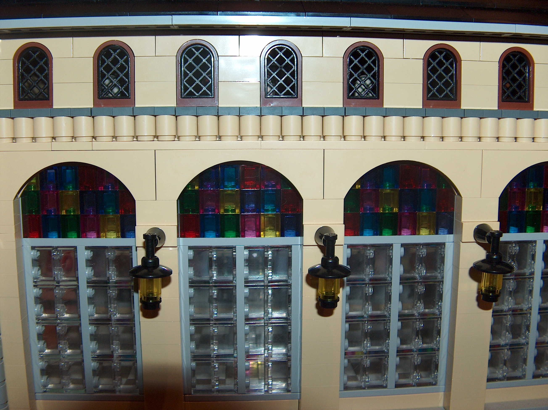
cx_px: 274
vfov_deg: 38.6
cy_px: 205
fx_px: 585
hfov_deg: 50.2
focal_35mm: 37
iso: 100
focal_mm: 7.6
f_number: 2.8
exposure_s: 1/60
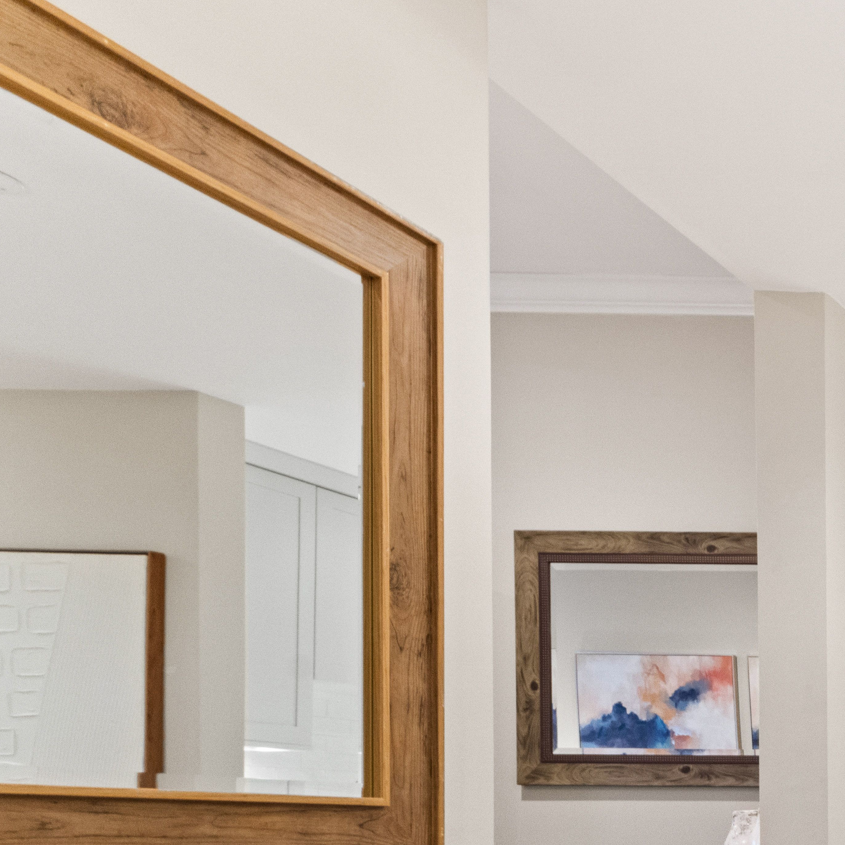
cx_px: 1432
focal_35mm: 41
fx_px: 1132
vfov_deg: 36.9
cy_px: 836
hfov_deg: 24.3
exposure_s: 1.6
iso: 1600
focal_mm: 14
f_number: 11
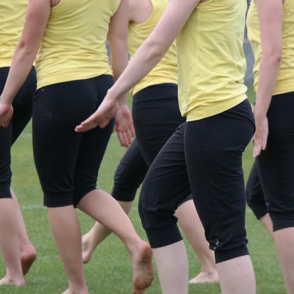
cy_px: 117
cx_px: 135
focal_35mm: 552
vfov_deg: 3.2
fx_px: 5304
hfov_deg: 3.2
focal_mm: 145
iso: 200
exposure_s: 1/320
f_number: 5.6
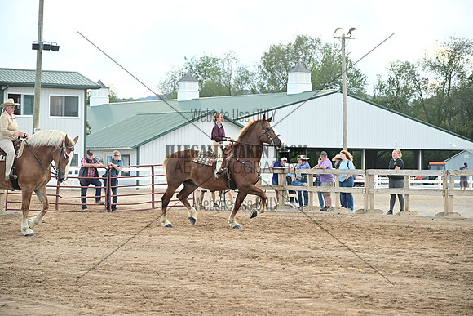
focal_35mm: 97
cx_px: 236
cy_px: 158
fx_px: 1275
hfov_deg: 21.0
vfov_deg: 14.1
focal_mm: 97
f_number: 5
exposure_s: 1/516
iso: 640
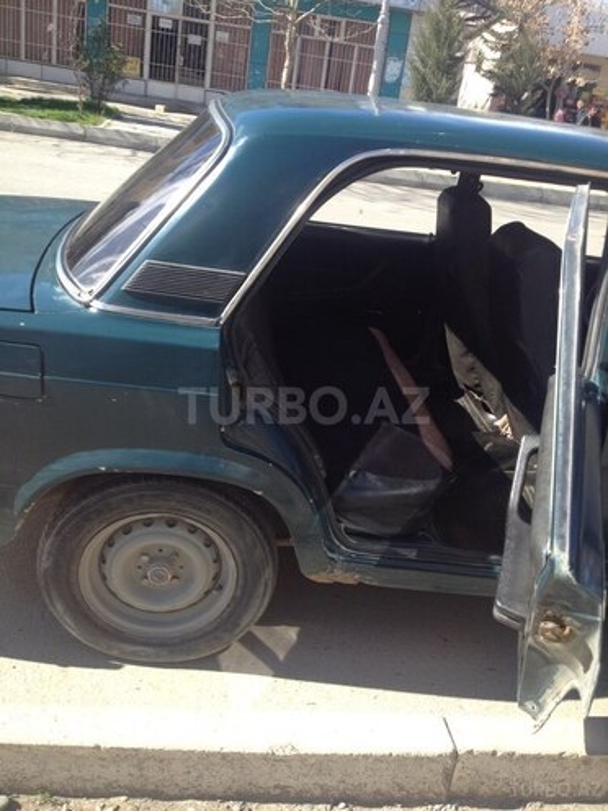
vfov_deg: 52.6
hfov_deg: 40.7
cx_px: 304
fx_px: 820
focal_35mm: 35
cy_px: 406
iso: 50
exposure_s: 1/497
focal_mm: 4.28
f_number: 2.4
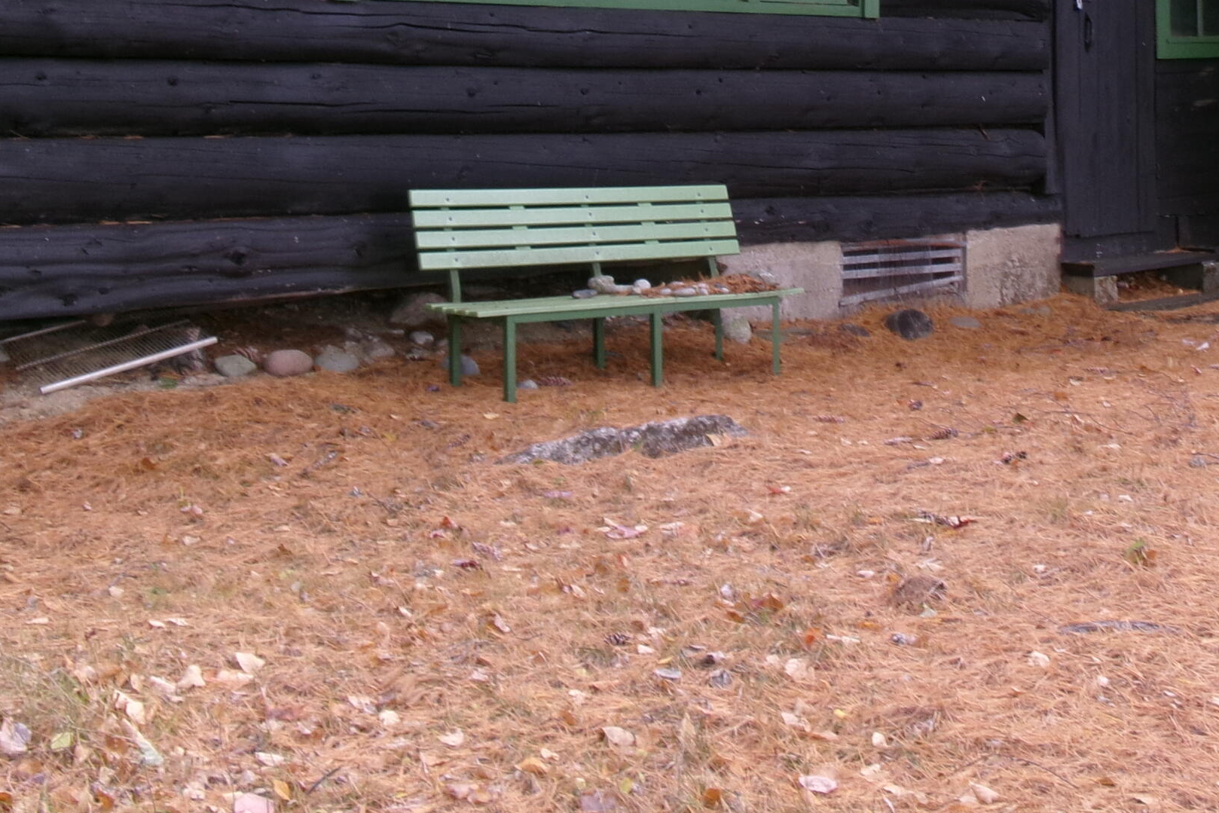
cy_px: -6
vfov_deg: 23.9
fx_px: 1829
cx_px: 741
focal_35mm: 54
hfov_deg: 36.7
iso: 100
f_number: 3.9
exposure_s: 1/70
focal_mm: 5.1
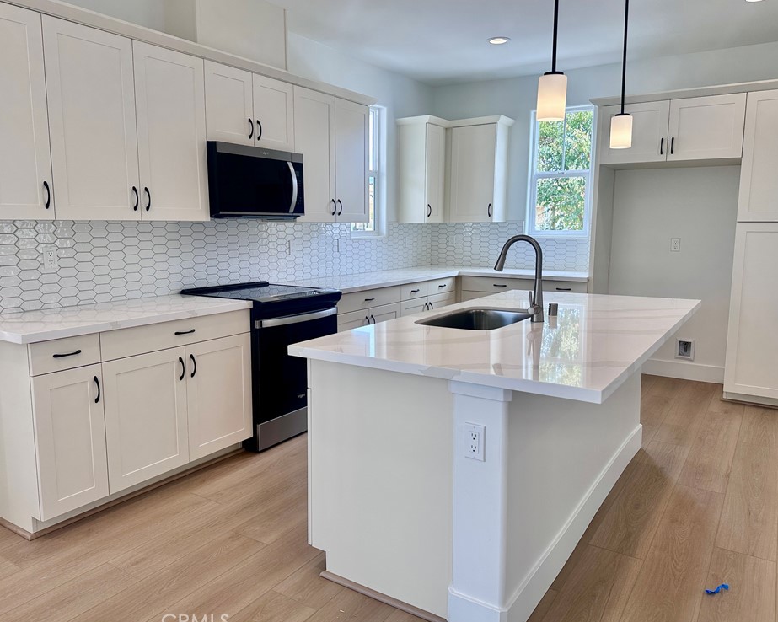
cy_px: 310
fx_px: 599
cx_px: 378
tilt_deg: -7.4
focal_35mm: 26
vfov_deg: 54.9
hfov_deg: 66.0
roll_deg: +0.1
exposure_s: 1/313
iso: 80
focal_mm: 6.86
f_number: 1.78
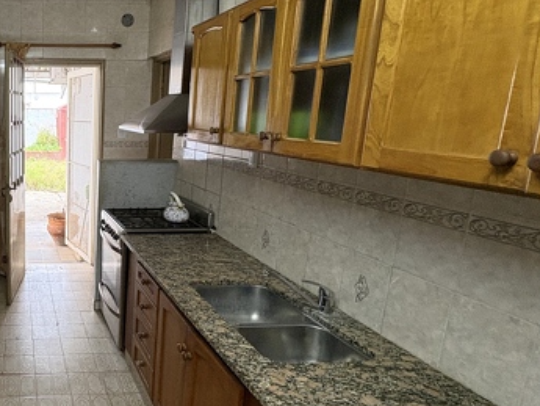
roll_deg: +0.2
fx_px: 421
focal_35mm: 27
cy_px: 188
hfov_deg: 54.7
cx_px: 33
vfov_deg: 51.3
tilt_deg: -10.1
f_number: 2.2
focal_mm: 2.22
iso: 320
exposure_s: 1/50
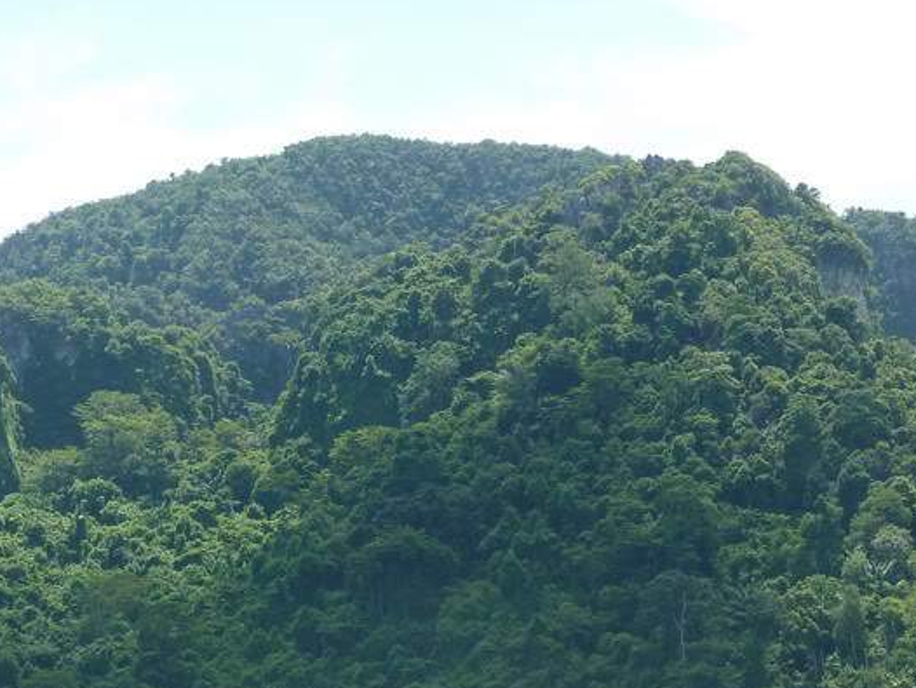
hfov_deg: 17.2
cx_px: 244
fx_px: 3018
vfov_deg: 13.0
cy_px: 456
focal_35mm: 114
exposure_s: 1/320
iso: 80
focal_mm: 10.3
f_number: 4
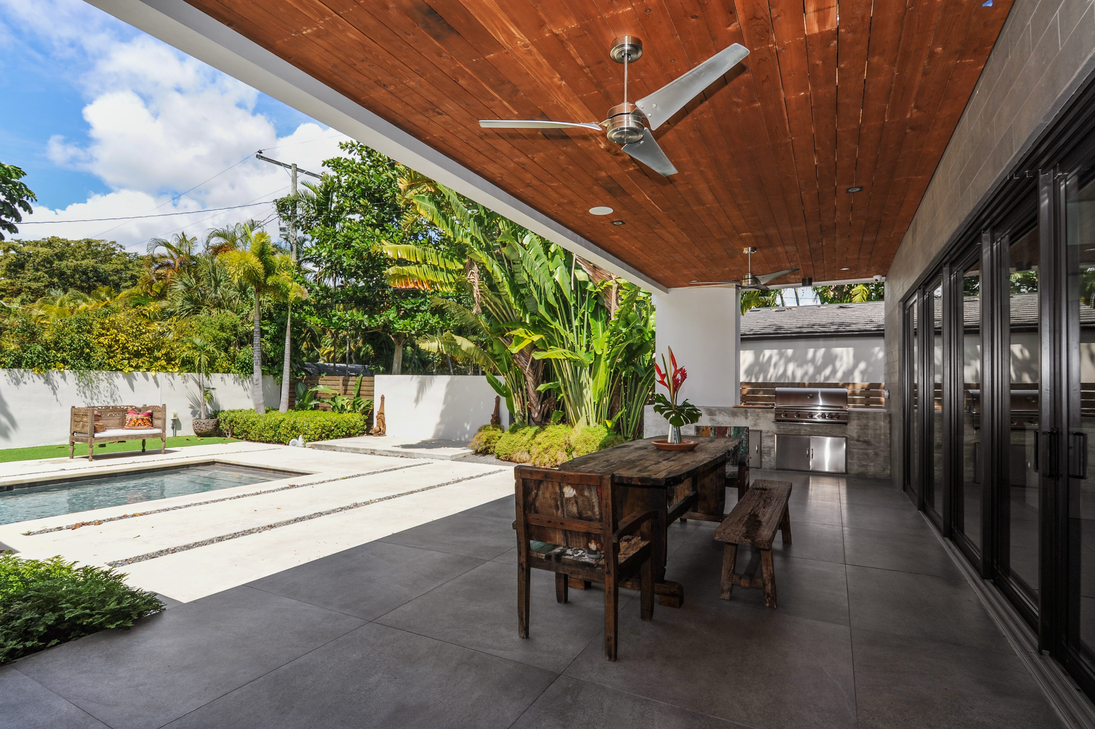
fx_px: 517
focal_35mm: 17
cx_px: 548
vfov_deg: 70.4
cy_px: 364
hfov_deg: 93.3
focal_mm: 17
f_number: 8
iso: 200
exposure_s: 1/200
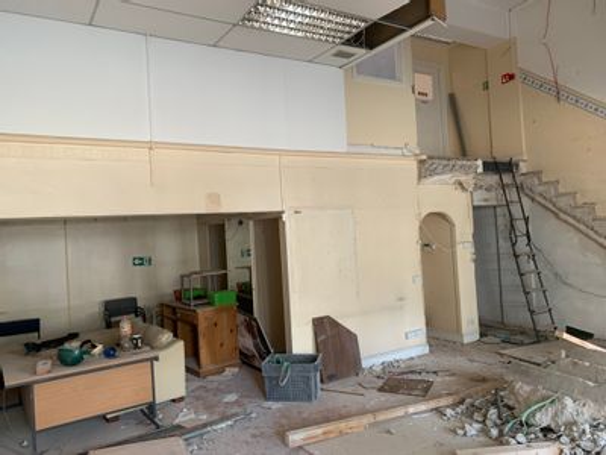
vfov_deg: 53.1
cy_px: 228
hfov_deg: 67.3
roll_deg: +2.8
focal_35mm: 26
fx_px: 455
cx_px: 303
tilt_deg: +4.1
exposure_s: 1/60
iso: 125
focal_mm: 4.25
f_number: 1.8
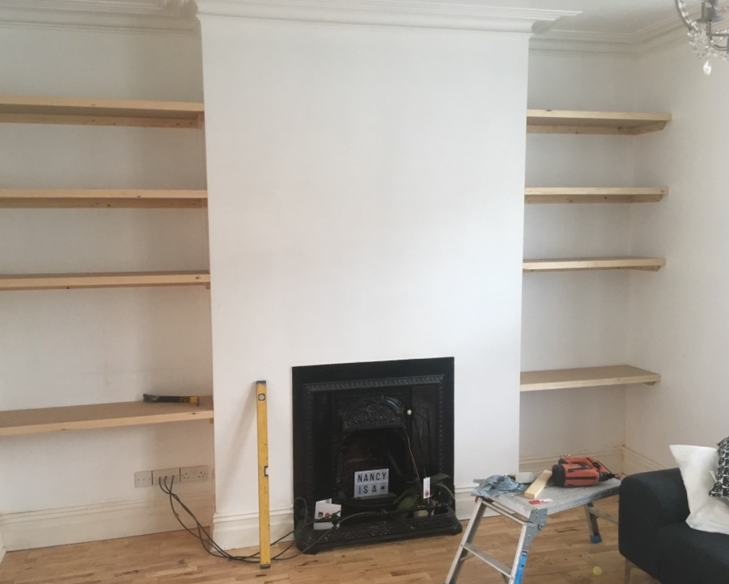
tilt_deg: -5.9
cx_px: 337
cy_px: 297
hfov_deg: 57.1
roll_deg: +0.3
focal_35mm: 31
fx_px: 669
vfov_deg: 47.1
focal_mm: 4.15
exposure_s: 1/33
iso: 64
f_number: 2.2
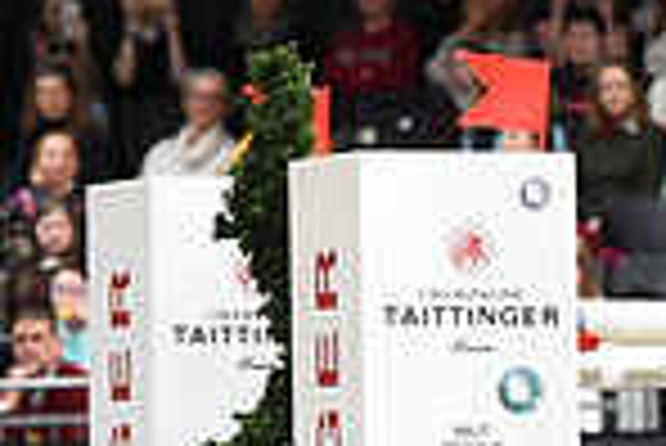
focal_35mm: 568
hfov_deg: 3.6
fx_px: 10518
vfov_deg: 2.4
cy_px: 432
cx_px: 1269
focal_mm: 145
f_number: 3.5
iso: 5000
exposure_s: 1/800
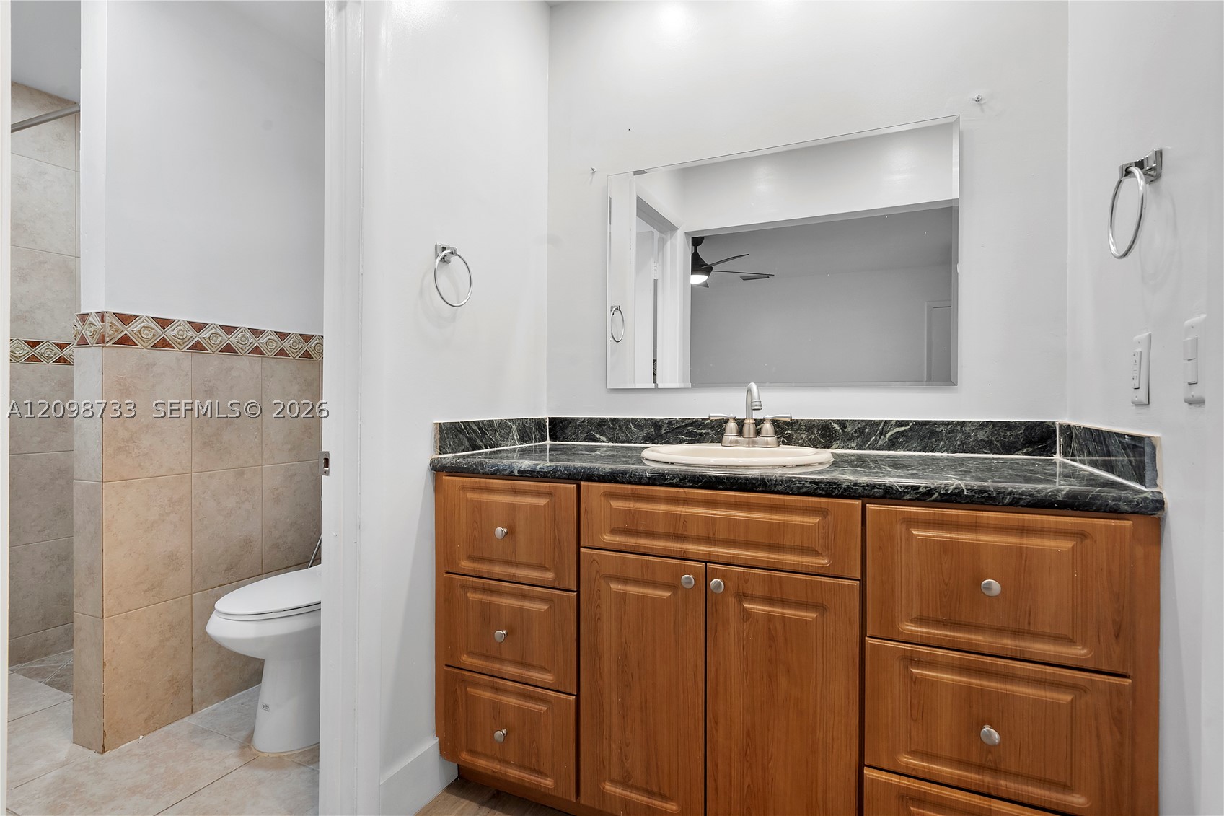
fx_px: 578
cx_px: 612
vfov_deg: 70.4
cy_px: 408
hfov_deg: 93.3
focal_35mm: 17
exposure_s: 1/30
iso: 640
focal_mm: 17
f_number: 9
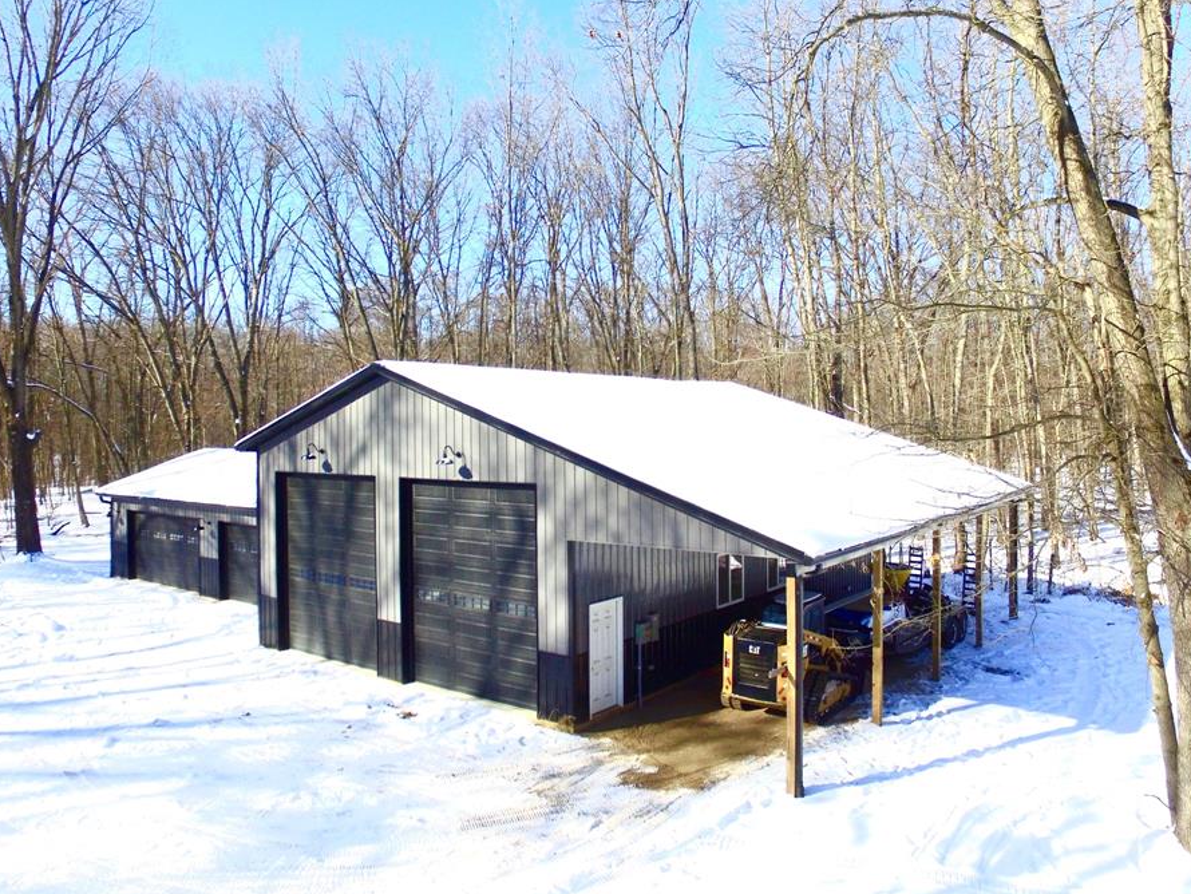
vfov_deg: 58.9
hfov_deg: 73.9
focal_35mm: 23
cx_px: 569
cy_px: 423
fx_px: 792
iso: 100
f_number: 2.8
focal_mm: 3.61
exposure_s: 1/1075
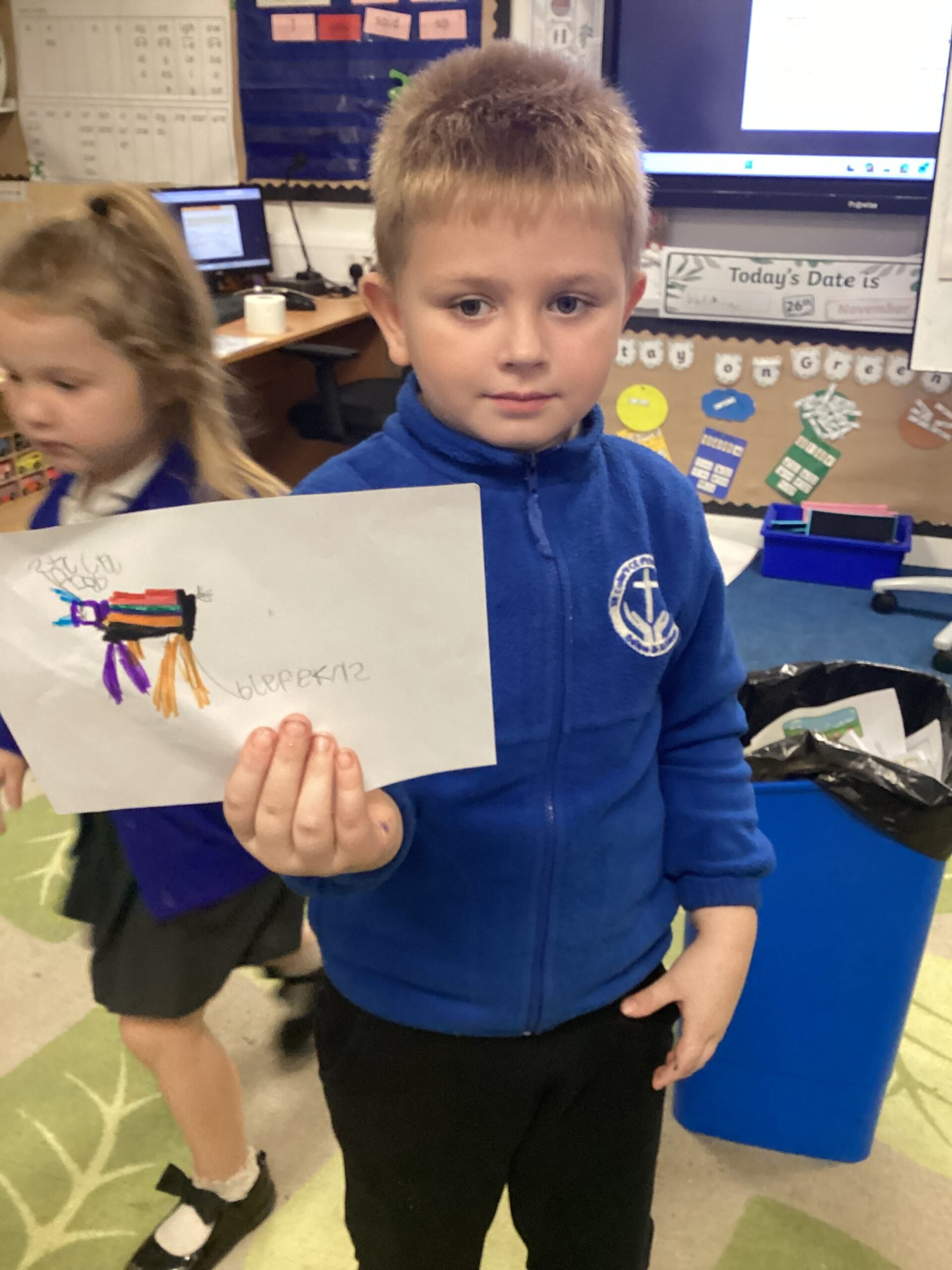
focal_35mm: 31
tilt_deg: -24.3
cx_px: 476
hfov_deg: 45.4
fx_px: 1137
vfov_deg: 58.4
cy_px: 635
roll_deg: -0.5
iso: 250
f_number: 2.4
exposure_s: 1/50
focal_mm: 3.3
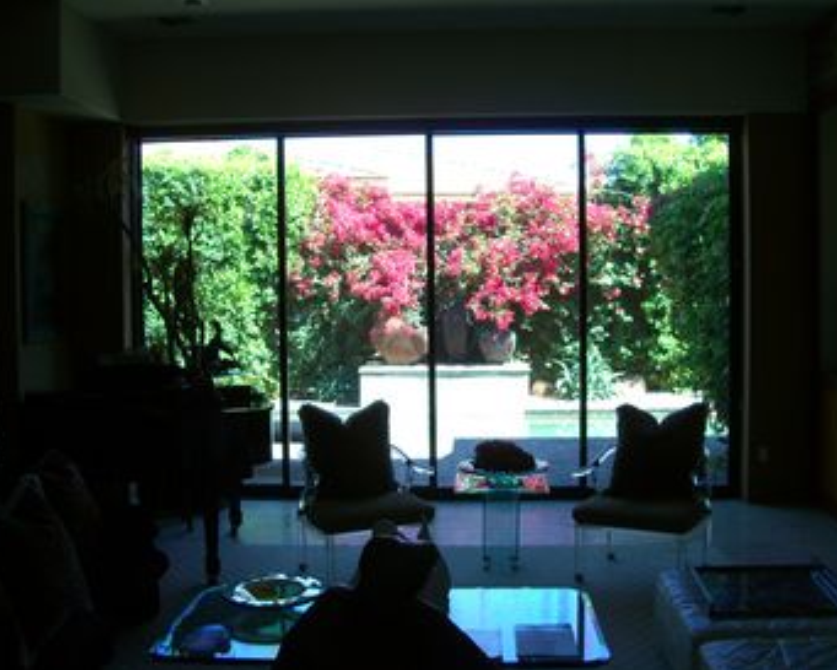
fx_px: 991
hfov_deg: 45.8
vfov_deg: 37.4
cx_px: 437
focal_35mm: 40
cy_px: 336
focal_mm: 7.9
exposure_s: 1/100
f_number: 2.8
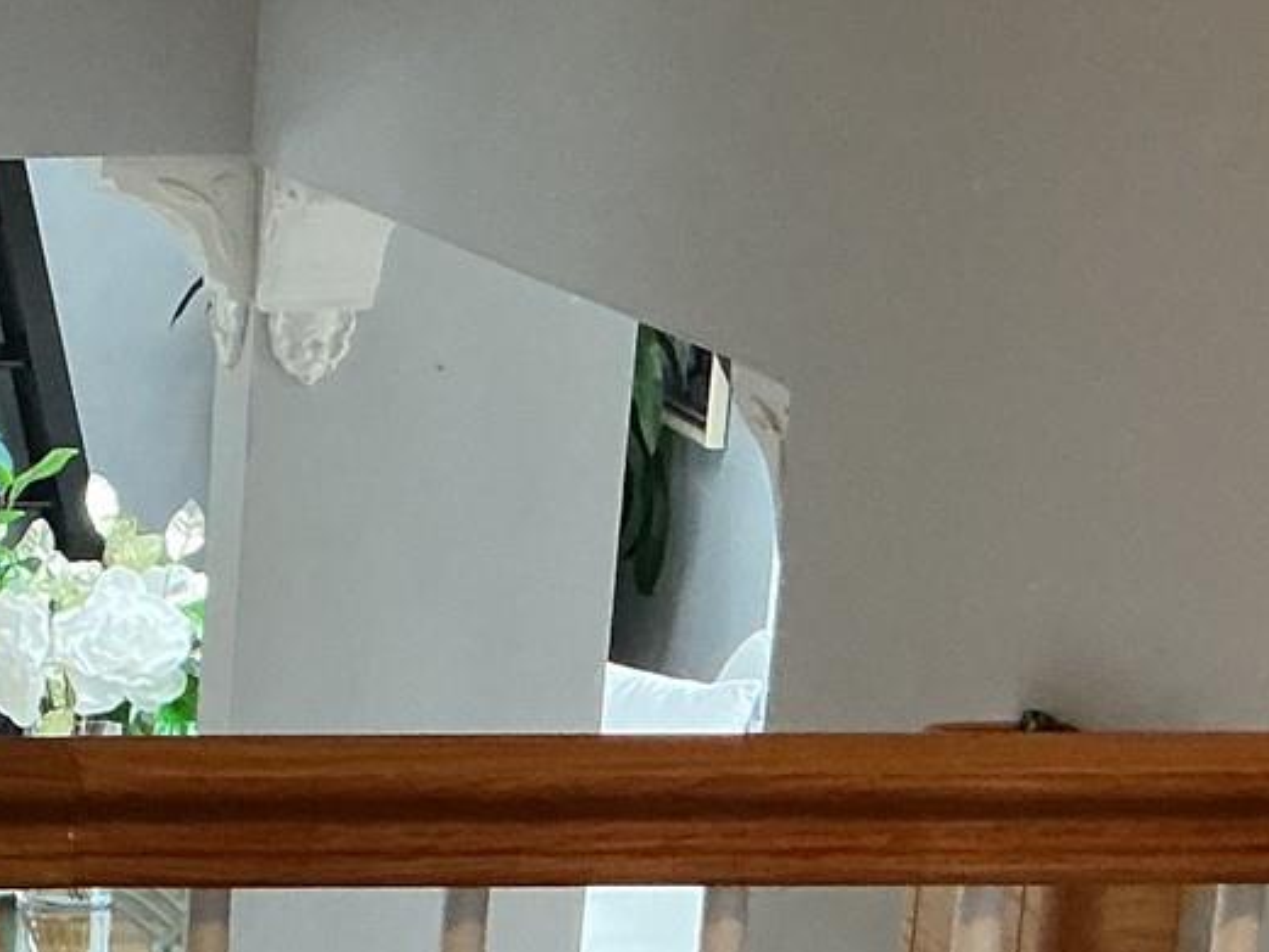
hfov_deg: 16.0
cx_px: -575
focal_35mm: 114
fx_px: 4180
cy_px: 969
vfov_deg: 12.8
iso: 160
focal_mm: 3
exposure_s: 1/60
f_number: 1.8
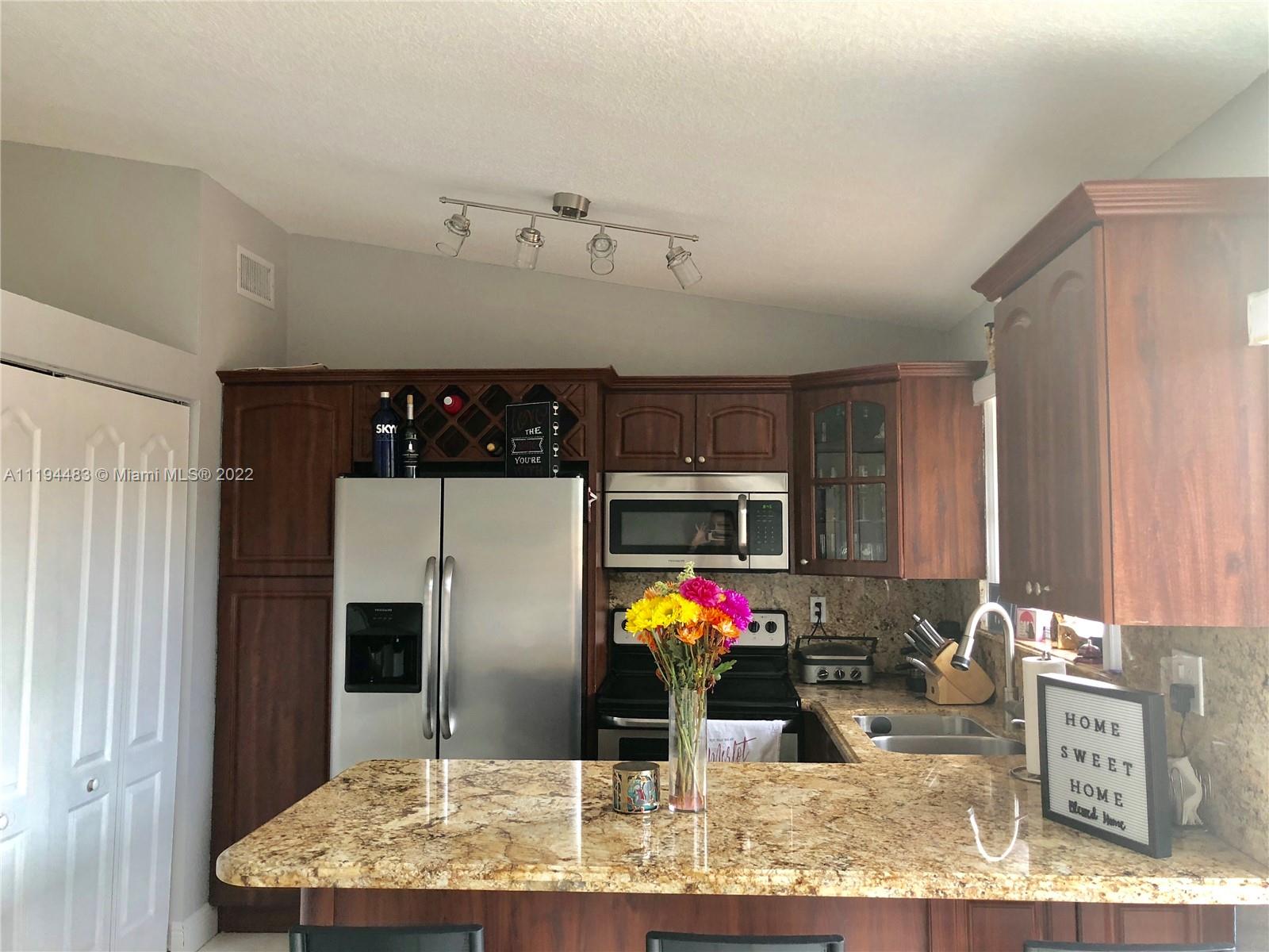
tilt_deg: +3.3
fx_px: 1026
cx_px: 634
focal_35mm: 28
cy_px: 476
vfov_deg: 49.7
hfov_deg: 63.4
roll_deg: -0.6
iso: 40
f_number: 1.8
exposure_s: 1/20
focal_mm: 4
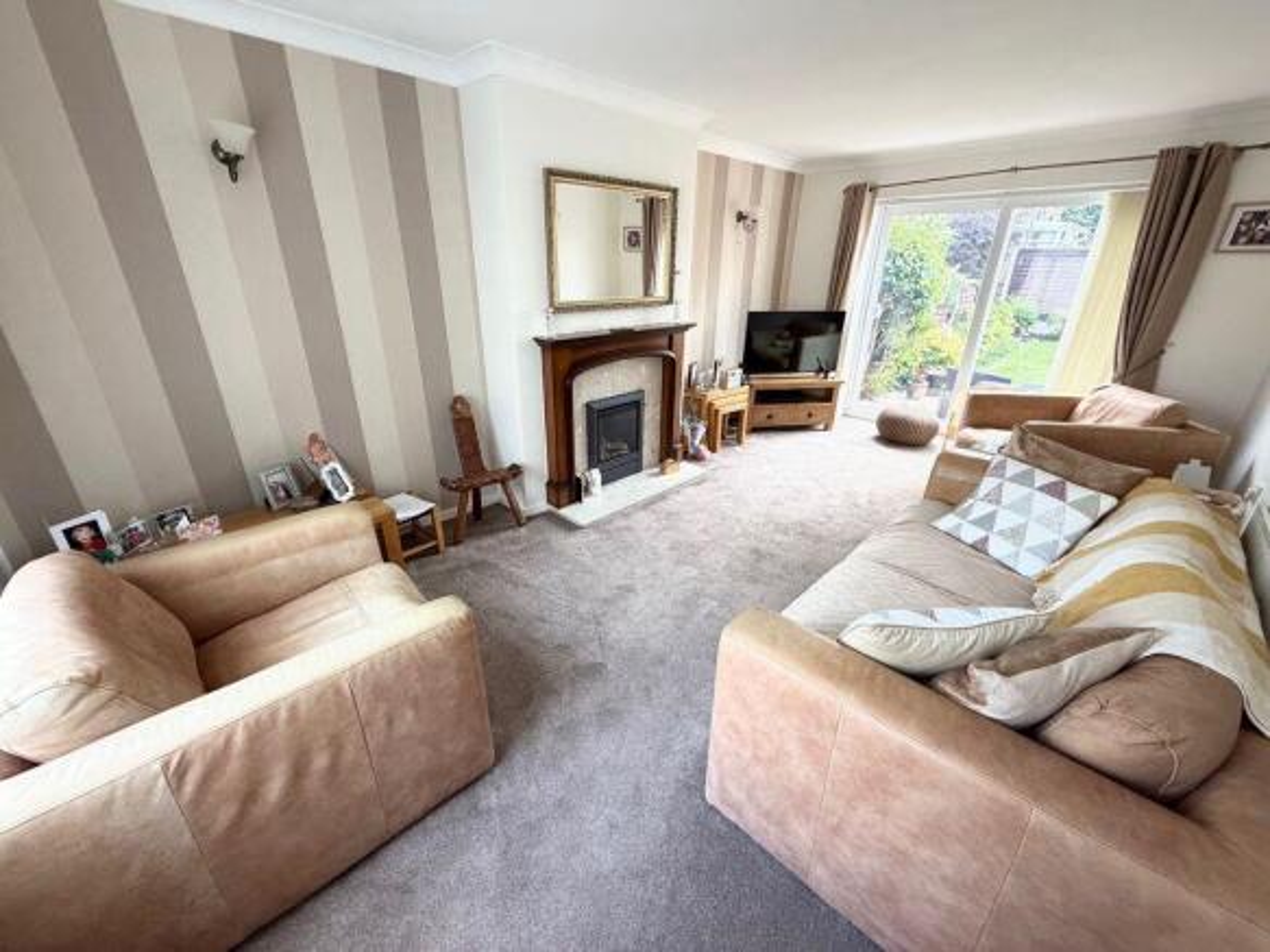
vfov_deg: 85.7
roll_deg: +0.1
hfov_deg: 102.1
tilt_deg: -22.6
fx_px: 514
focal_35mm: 14
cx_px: 635
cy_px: 476
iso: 250
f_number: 2.2
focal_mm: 2.22
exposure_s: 1/121
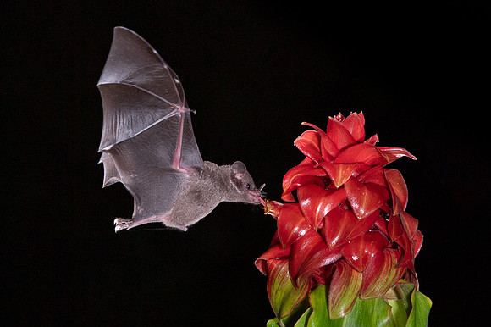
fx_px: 4166
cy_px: 114
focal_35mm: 306
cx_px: 230
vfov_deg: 4.5
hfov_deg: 6.7
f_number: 8
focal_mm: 155
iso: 800
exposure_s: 1/250
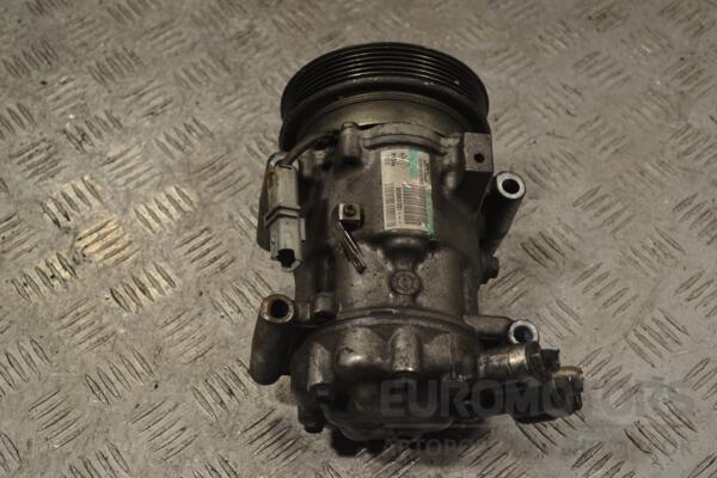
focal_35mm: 54
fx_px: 1075
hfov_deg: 36.9
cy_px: 239
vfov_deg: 25.1
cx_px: 358
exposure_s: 1/125
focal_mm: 36
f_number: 5.6
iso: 280
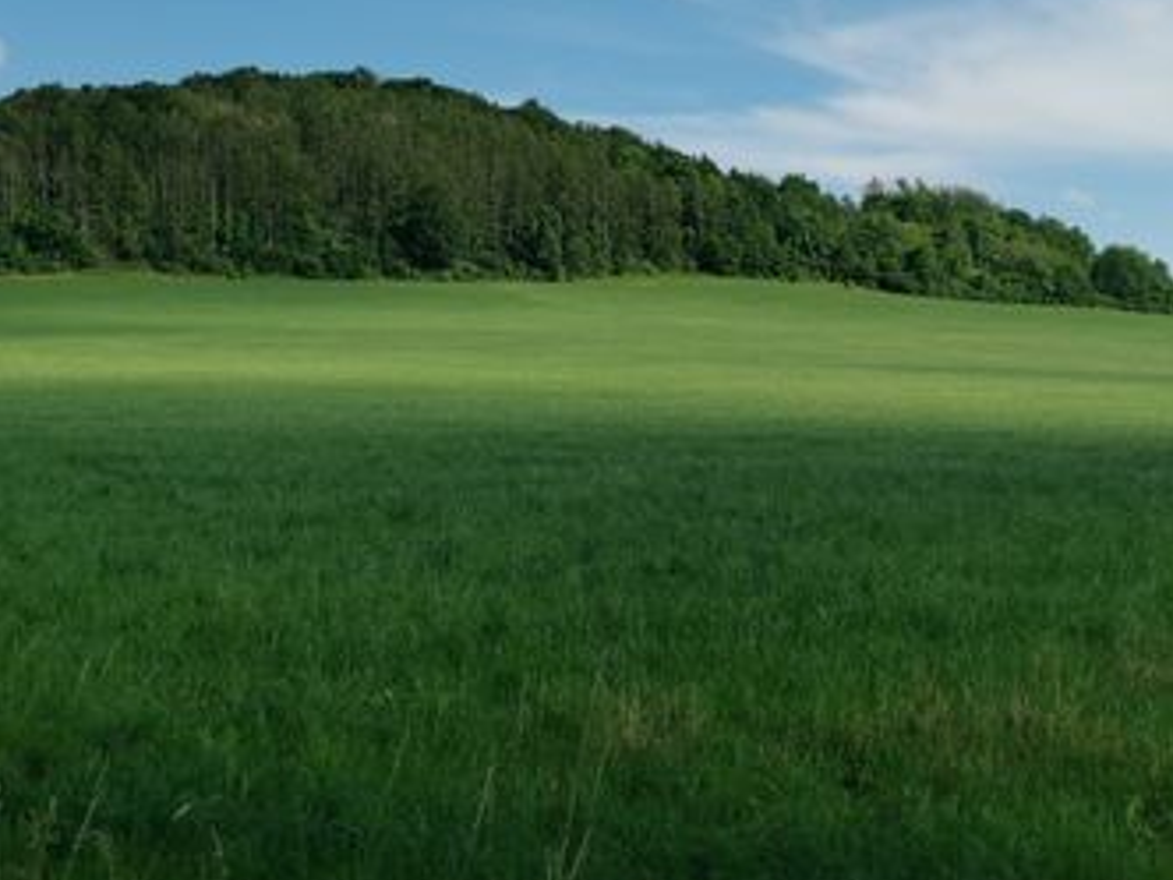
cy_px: 258
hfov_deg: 33.8
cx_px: 618
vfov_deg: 25.5
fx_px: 1932
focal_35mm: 57
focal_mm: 5.58
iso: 50
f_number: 1.8
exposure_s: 1/2451
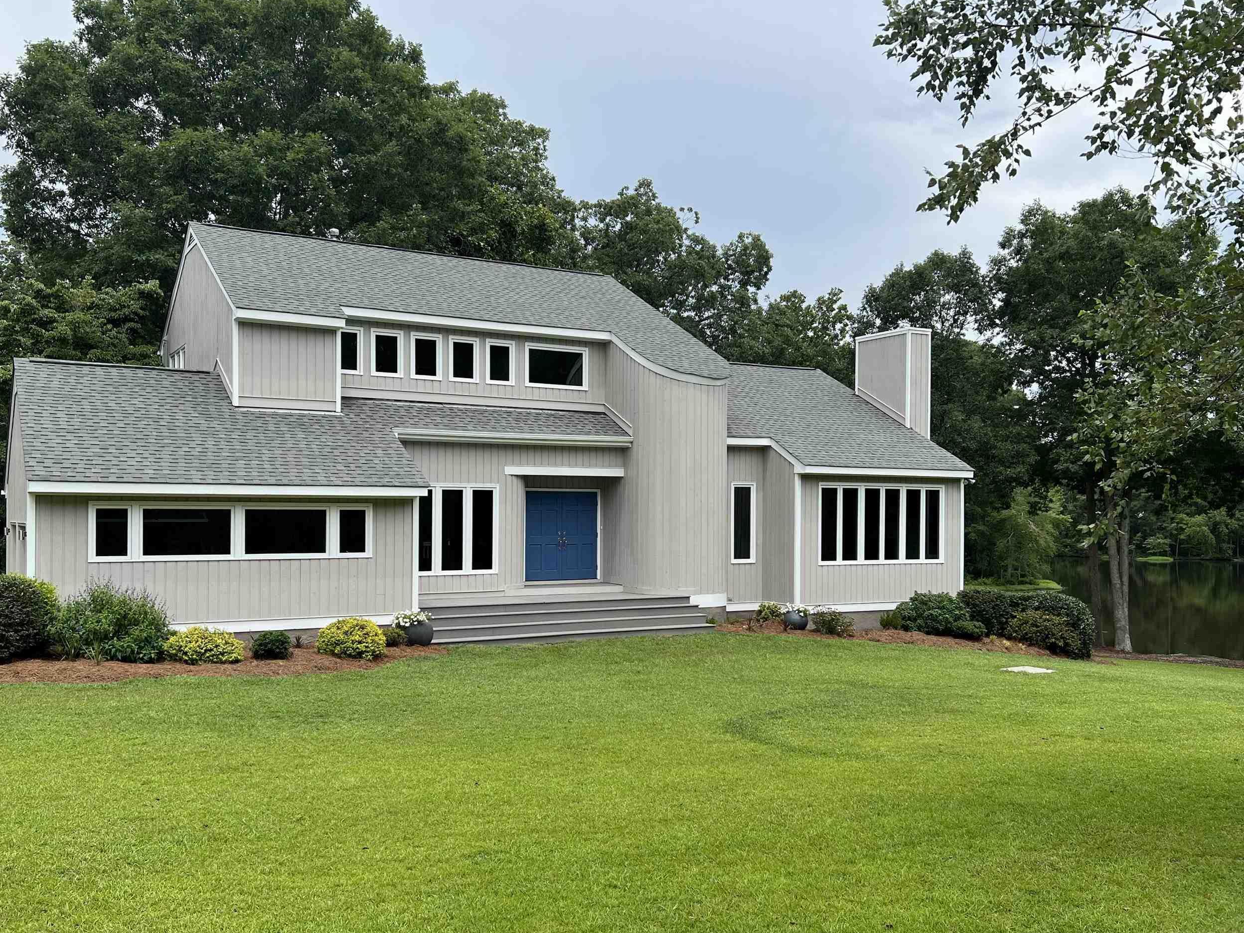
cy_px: 514
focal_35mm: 32
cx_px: 614
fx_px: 1150
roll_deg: -0.4
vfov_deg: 44.1
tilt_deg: -0.1
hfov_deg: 56.8
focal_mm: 5.7
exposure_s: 1/3257
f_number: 1.5
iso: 50
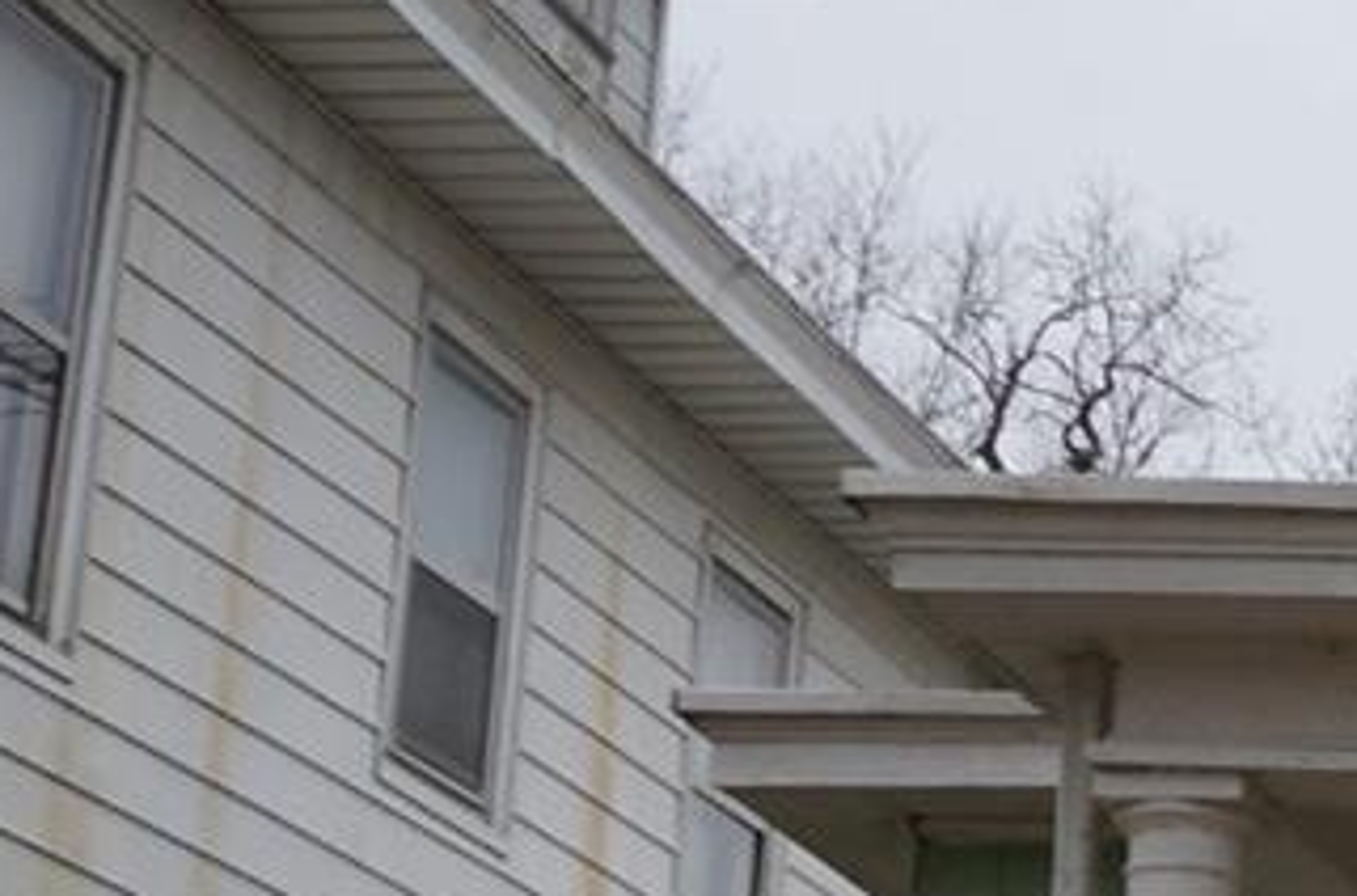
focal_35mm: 133
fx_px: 5011
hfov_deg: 13.0
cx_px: 2849
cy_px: 1268
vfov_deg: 10.0
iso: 200
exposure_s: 1/160
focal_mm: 19
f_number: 6.3
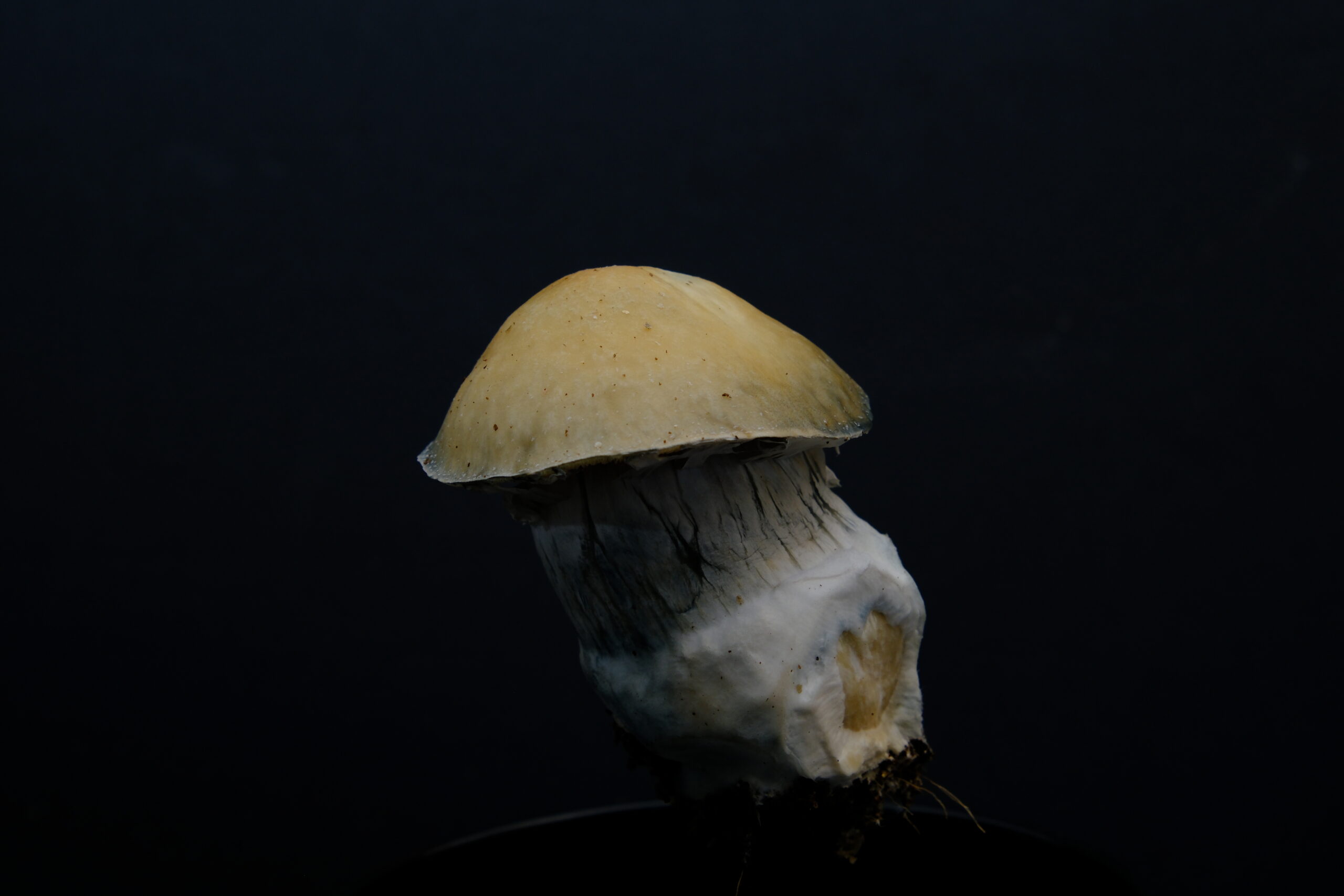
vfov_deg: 17.9
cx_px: 672
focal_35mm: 76
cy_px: 448
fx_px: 2837
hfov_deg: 26.6
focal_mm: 50.5
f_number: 10
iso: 400
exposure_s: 1/60
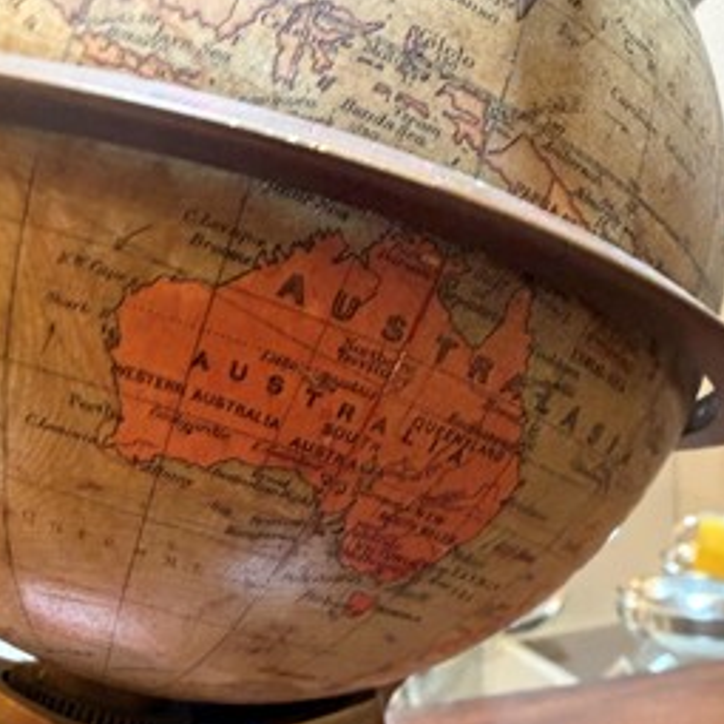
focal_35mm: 36
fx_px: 852
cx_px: 355
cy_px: 494
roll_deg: +2.5
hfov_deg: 46.0
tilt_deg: -4.7
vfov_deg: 45.2
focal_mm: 2.22
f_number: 2.2
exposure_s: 1/50
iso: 400
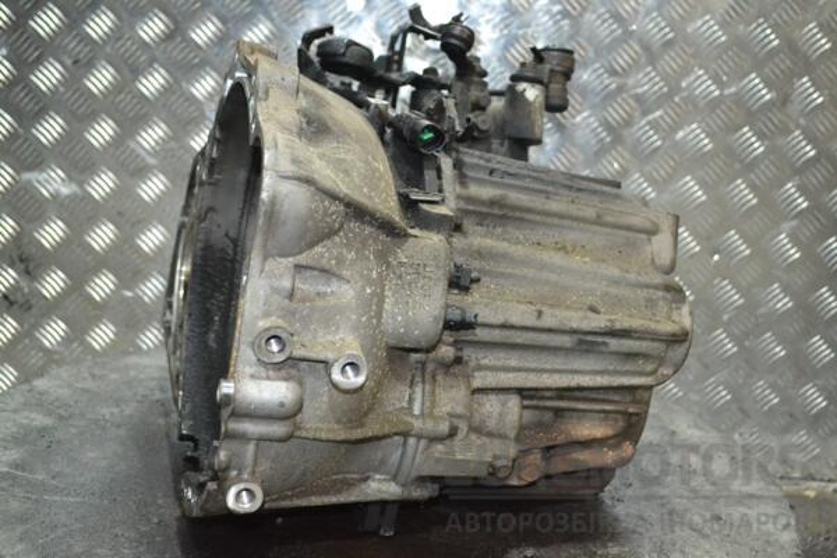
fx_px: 1221
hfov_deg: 37.9
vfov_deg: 25.8
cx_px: 418
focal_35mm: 52
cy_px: 279
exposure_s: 1/60
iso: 2800
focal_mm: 35
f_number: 5
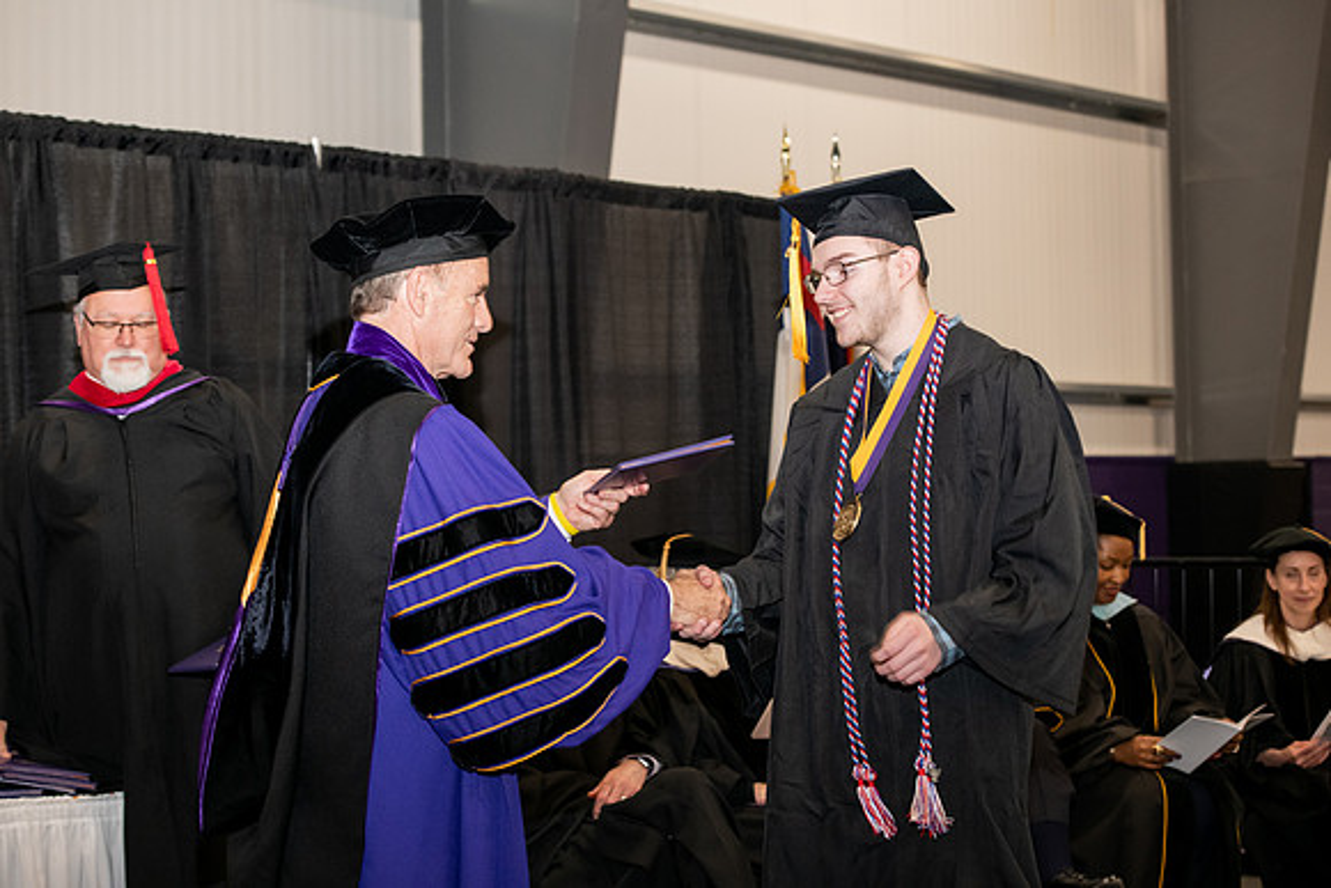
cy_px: 444
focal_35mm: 70
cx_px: 666
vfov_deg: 19.5
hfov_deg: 28.8
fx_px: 2589
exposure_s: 1/200
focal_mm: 70
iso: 2000
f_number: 5
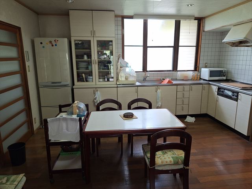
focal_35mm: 23
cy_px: 94
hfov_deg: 73.9
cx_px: 126
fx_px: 167
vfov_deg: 58.9
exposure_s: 1/60
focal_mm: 5.54
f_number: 1.8
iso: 80
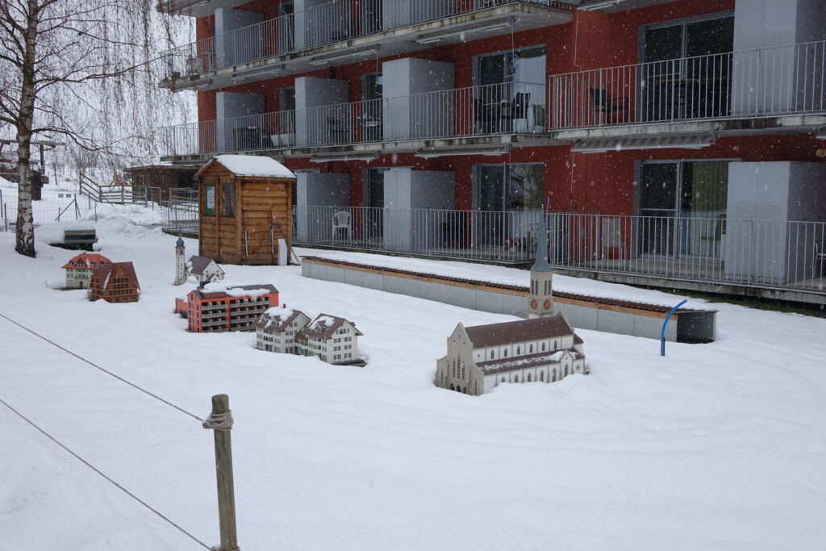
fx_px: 826
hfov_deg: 53.1
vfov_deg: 36.9
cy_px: 276
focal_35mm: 36
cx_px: 413
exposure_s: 1/500
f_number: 4
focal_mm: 13.1
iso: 125
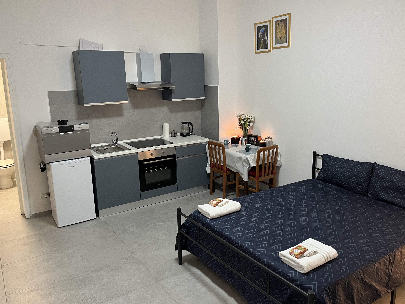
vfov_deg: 48.2
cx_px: 209
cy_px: 142
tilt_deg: -11.5
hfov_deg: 61.6
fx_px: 339
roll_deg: +0.7
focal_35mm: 29
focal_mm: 5.1
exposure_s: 1/50
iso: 250
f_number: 1.6
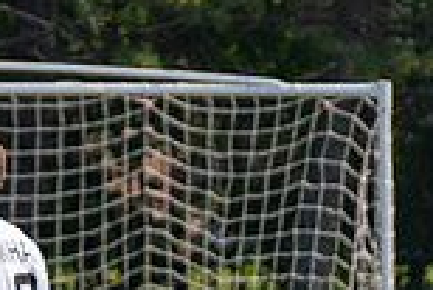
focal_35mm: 1127
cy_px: 334
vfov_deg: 1.2
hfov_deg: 1.8
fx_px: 13568
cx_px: -368
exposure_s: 1/5000
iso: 400
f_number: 2.8
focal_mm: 200
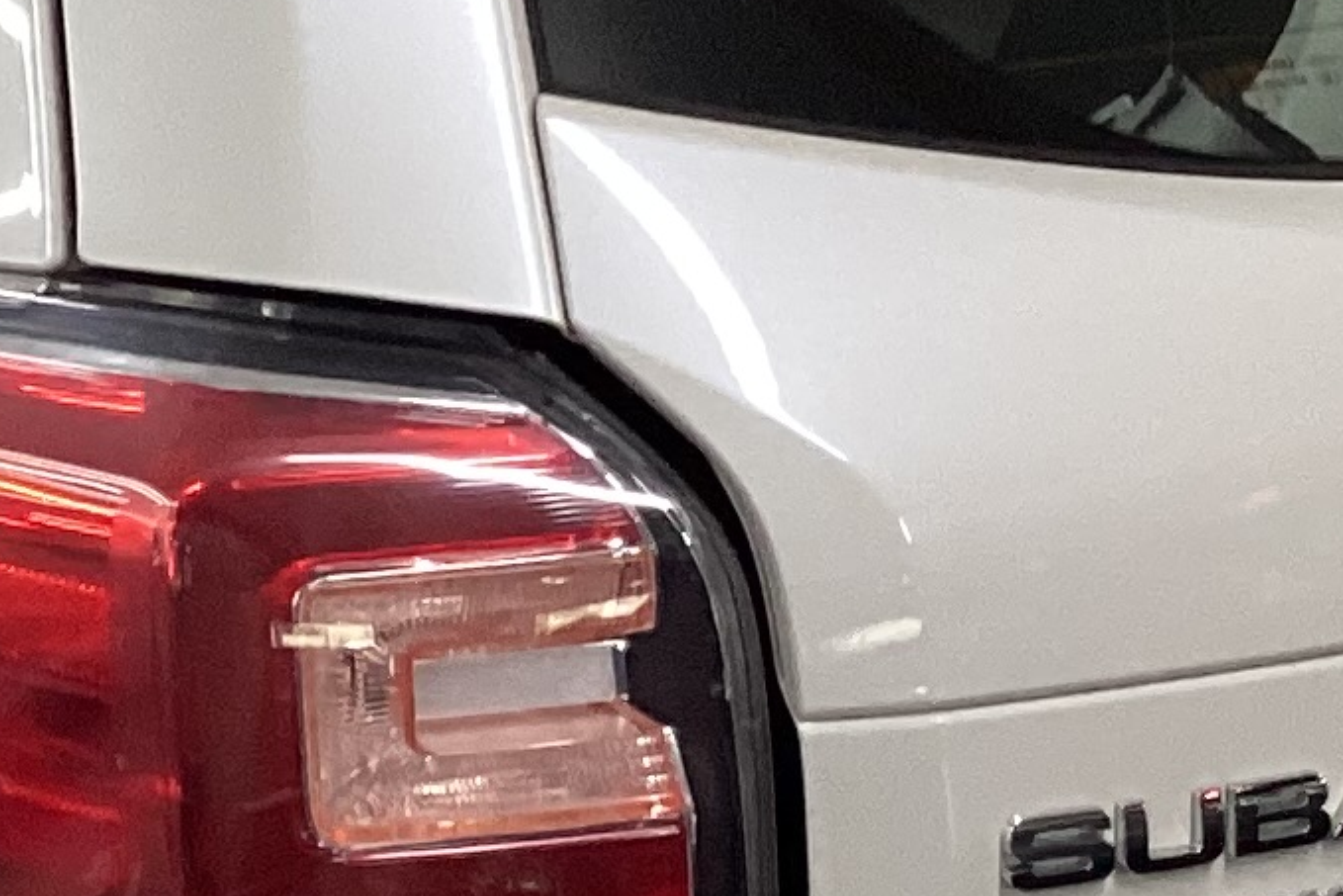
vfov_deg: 8.9
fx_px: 5783
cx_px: 97
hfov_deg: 13.1
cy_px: 619
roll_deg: +0.6
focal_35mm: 155
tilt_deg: -19.7
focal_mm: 3.3
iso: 160
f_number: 2.4
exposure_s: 1/60
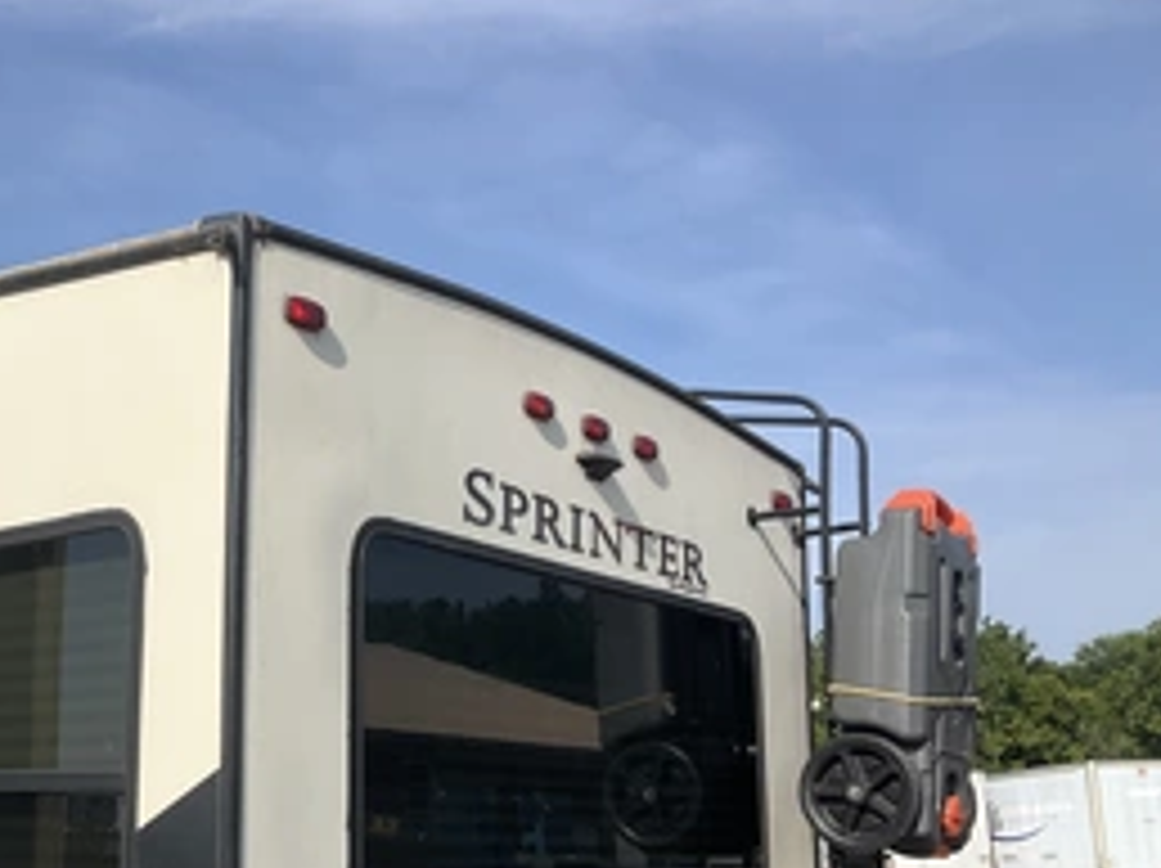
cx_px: 284
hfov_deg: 40.8
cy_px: 598
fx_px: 1508
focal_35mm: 45
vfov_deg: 31.8
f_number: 1.8
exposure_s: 1/3125
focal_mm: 3
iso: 25
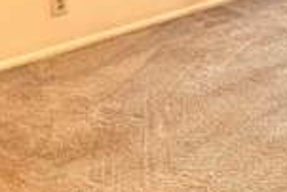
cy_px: -140
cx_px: 420
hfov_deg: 20.5
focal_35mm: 86
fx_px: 686
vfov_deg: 14.3
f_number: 1.6
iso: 64
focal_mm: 5.1
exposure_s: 1/60
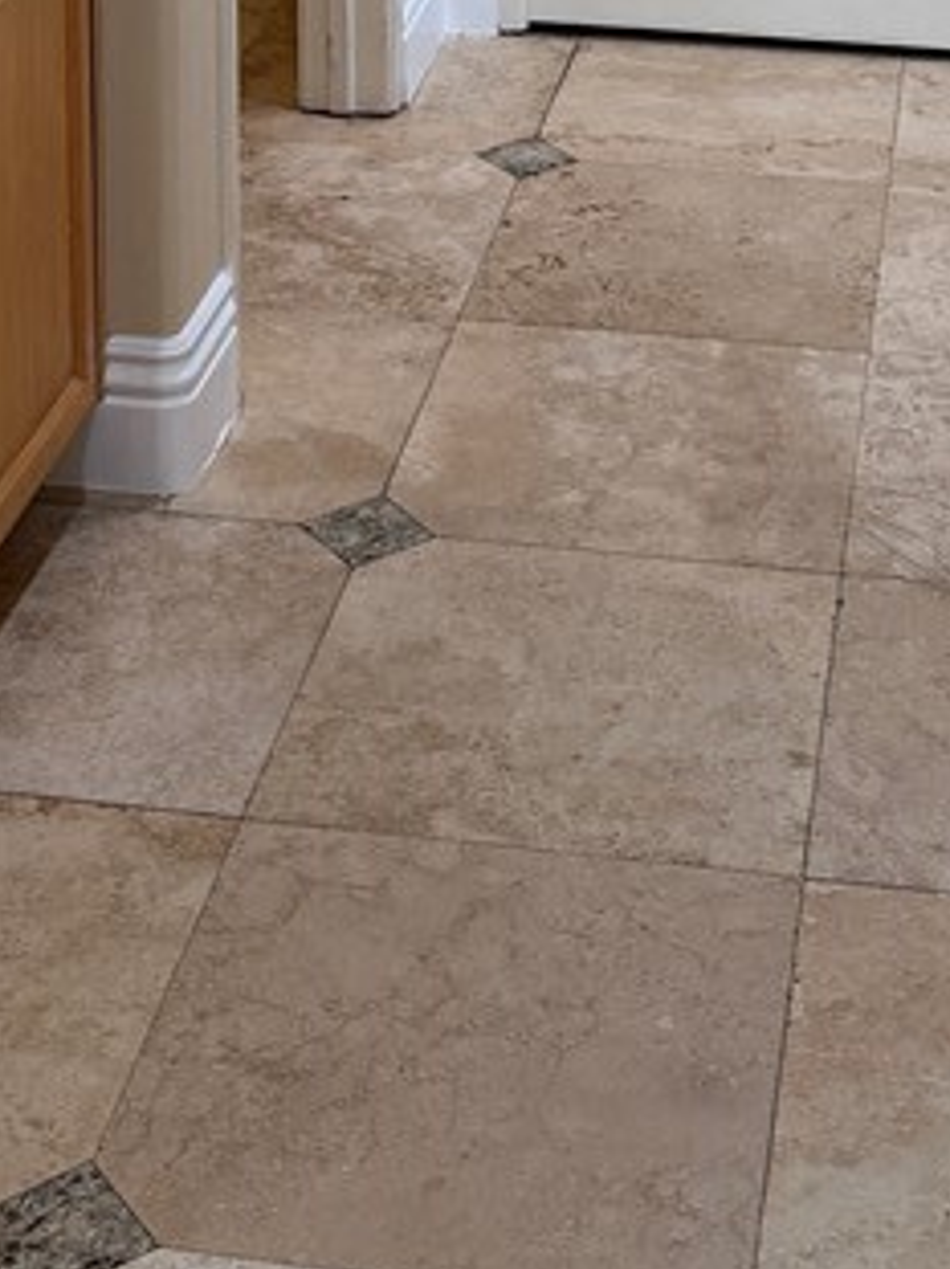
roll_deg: +0.1
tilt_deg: -7.8
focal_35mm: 79
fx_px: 2893
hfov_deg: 18.6
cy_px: -604
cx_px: 506
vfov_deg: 21.1
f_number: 1.78
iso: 125
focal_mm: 6.76
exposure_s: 1/120
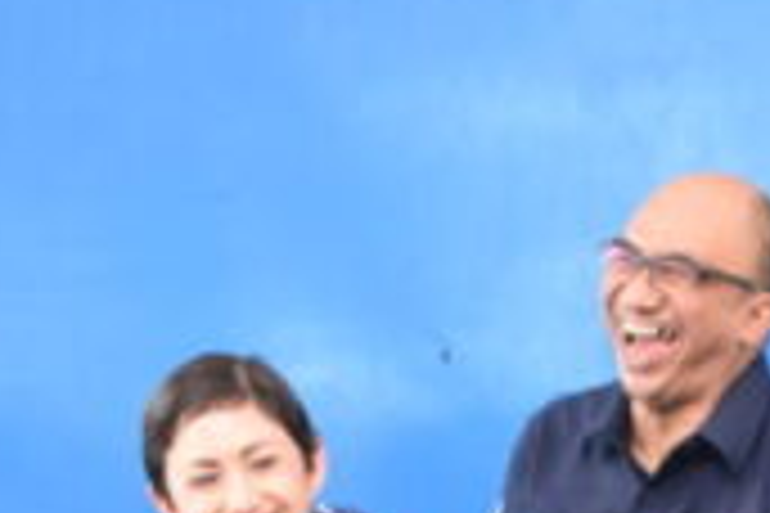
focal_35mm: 164
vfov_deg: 8.1
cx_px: 756
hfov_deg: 12.4
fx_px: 3508
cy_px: 868
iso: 400
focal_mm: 26
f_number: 4
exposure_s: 1/100
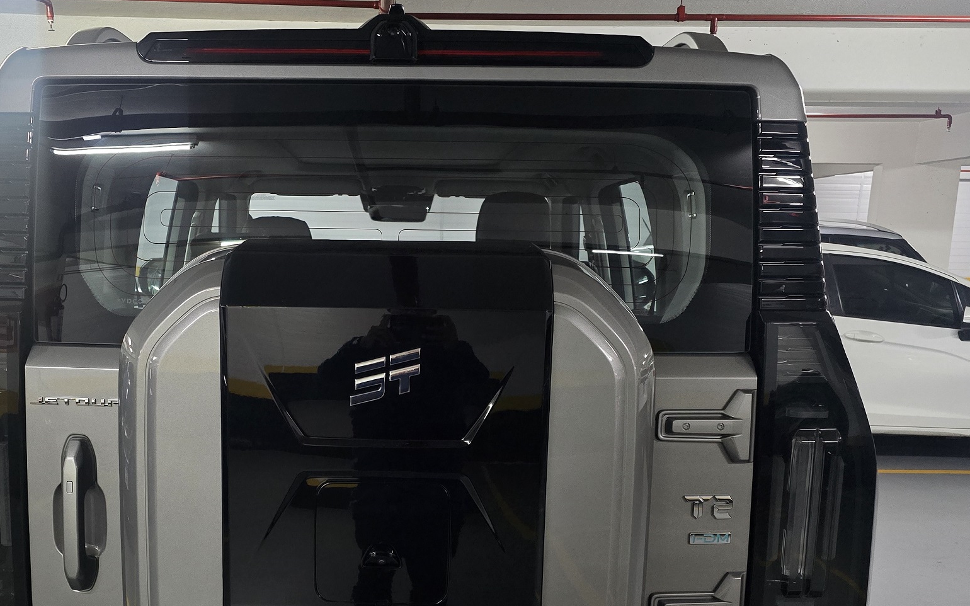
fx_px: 1004
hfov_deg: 51.2
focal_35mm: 38
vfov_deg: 33.0
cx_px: 382
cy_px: 451
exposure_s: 1/40
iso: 1600
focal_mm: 6.3
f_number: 1.7
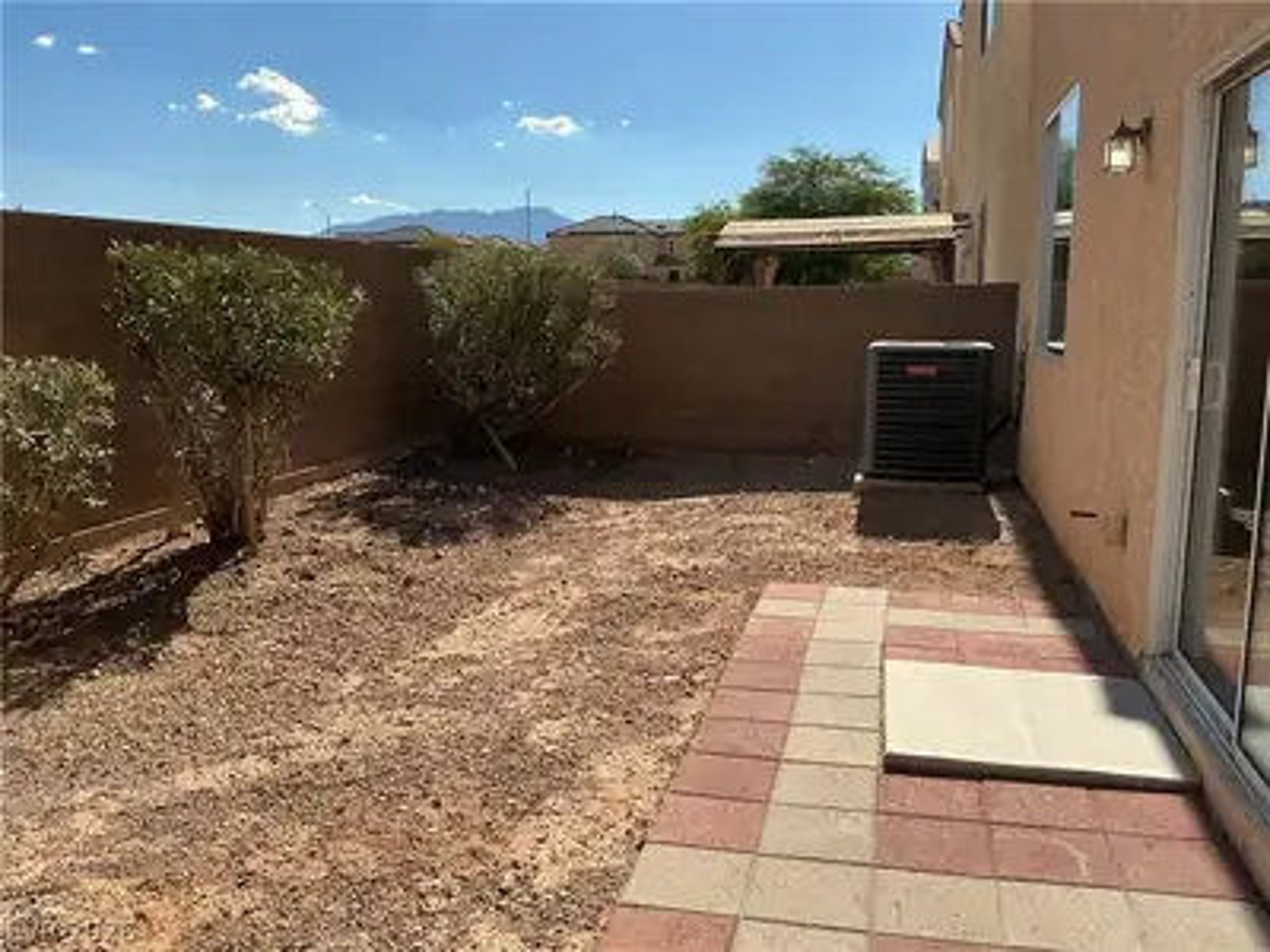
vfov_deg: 48.2
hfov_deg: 61.7
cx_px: 635
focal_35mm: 29
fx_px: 1064
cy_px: 476
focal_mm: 3
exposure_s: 1/2427
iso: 25
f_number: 1.8
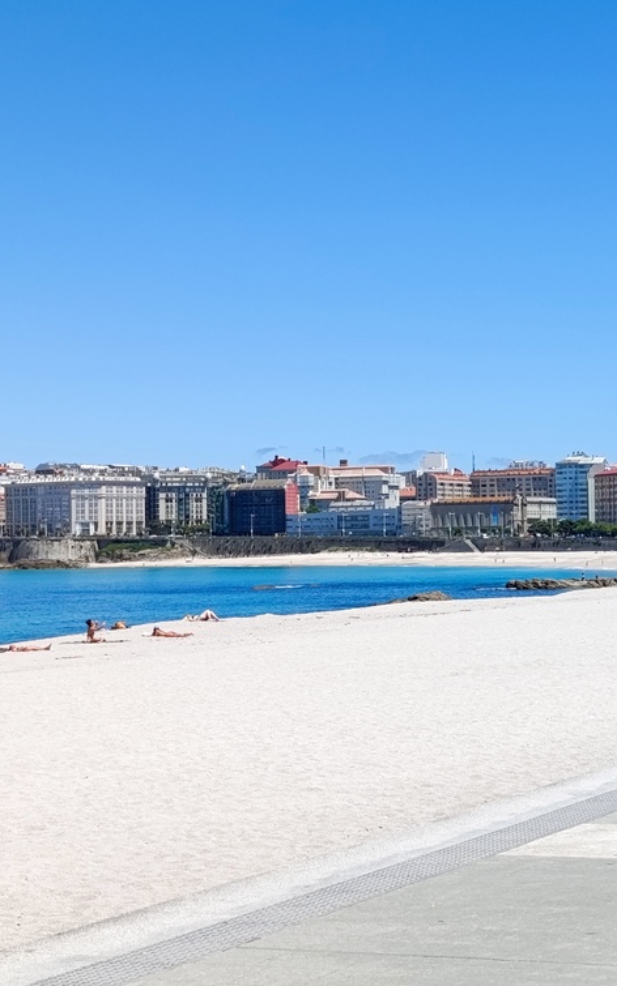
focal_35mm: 66
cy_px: 491
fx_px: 1775
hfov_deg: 19.2
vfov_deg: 31.1
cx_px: 616
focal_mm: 6.11
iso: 51
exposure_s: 1/775
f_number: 1.65
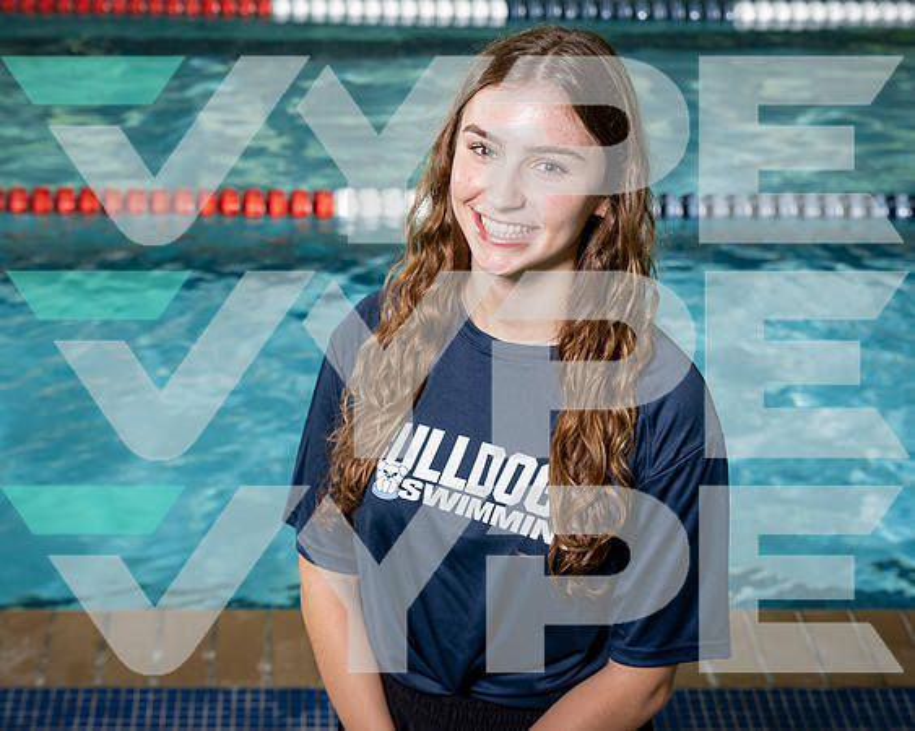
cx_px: 401
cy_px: 454
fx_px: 2151
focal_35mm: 79
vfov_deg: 19.3
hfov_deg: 24.0
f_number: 5
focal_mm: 55
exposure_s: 1/250
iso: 400
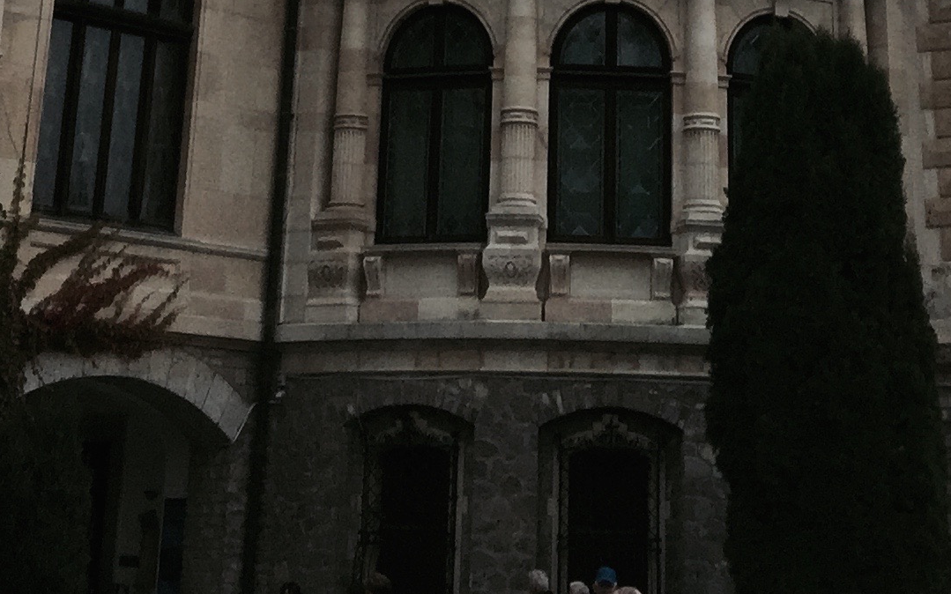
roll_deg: -1.2
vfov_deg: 12.2
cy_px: -641
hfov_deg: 22.3
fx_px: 2410
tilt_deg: +27.6
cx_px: 541
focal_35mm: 93
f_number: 2.2
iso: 32
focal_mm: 4.15
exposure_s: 1/1364
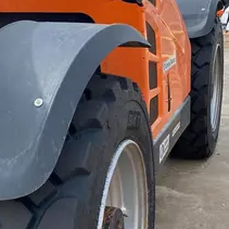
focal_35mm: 80
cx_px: 35
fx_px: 599
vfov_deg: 21.6
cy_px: 130
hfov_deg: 21.3
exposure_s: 1/1330
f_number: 1.8
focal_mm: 4.25
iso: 32
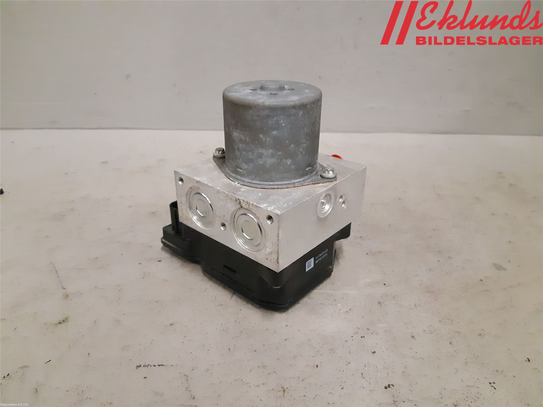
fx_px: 408
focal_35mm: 26
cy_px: 204
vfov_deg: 53.1
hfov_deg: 67.3
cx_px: 272
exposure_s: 1/234
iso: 800
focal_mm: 3.93
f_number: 1.7
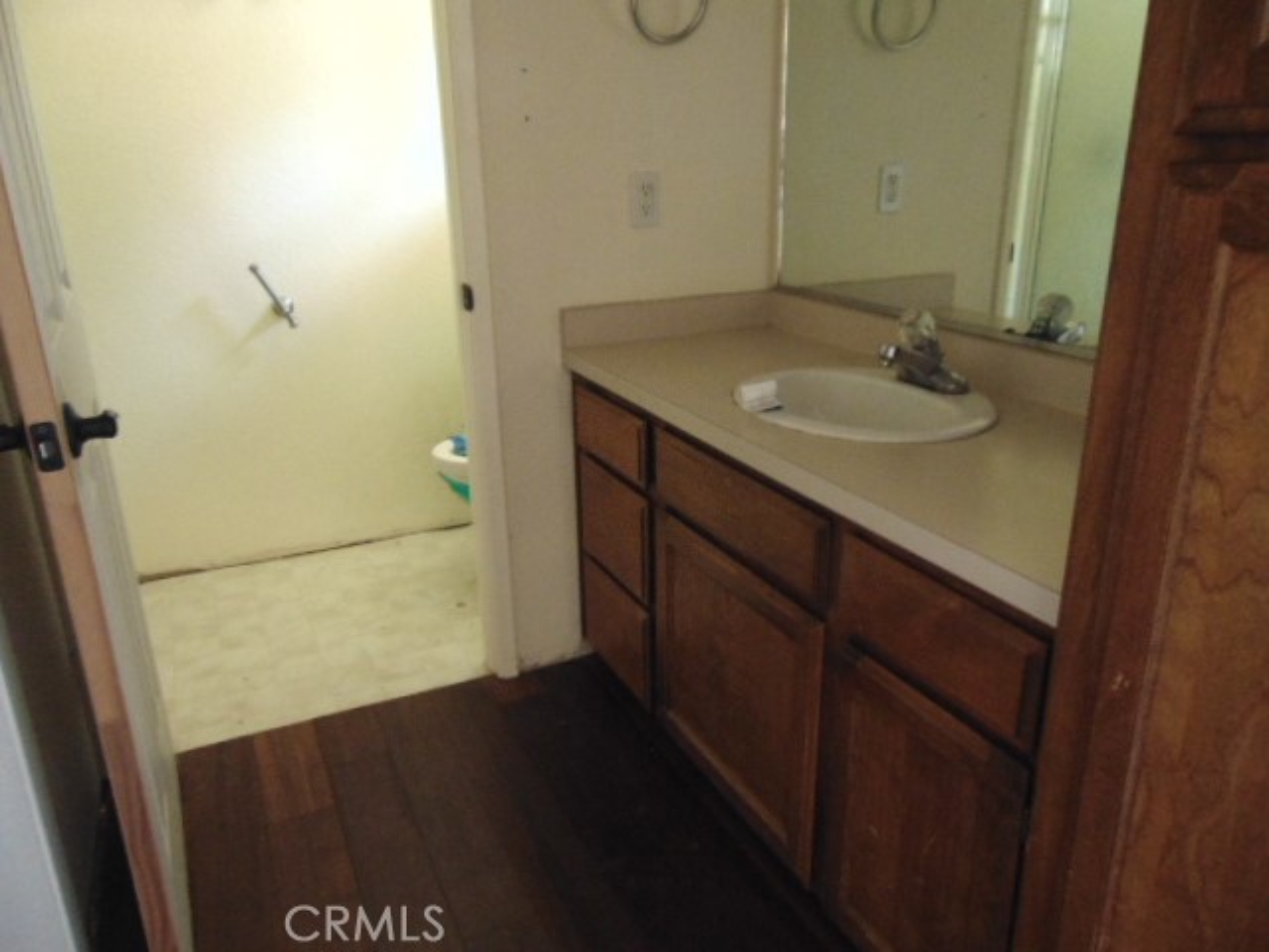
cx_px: 634
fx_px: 916
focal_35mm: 25
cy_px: 476
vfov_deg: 54.9
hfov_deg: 69.4
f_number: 3
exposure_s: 1/13
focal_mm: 4.5
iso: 400
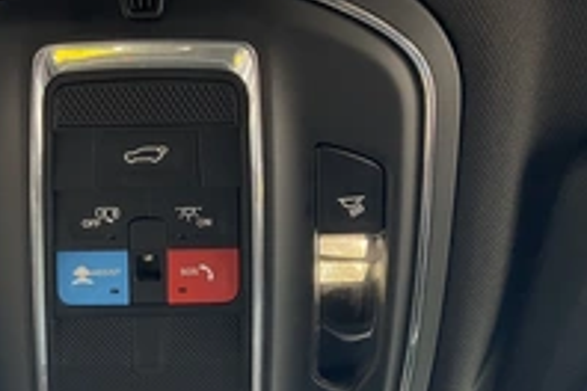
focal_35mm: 61
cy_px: 394
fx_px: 995
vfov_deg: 21.5
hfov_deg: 32.3
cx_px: 151
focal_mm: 3
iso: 20
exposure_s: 1/140
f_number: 1.8
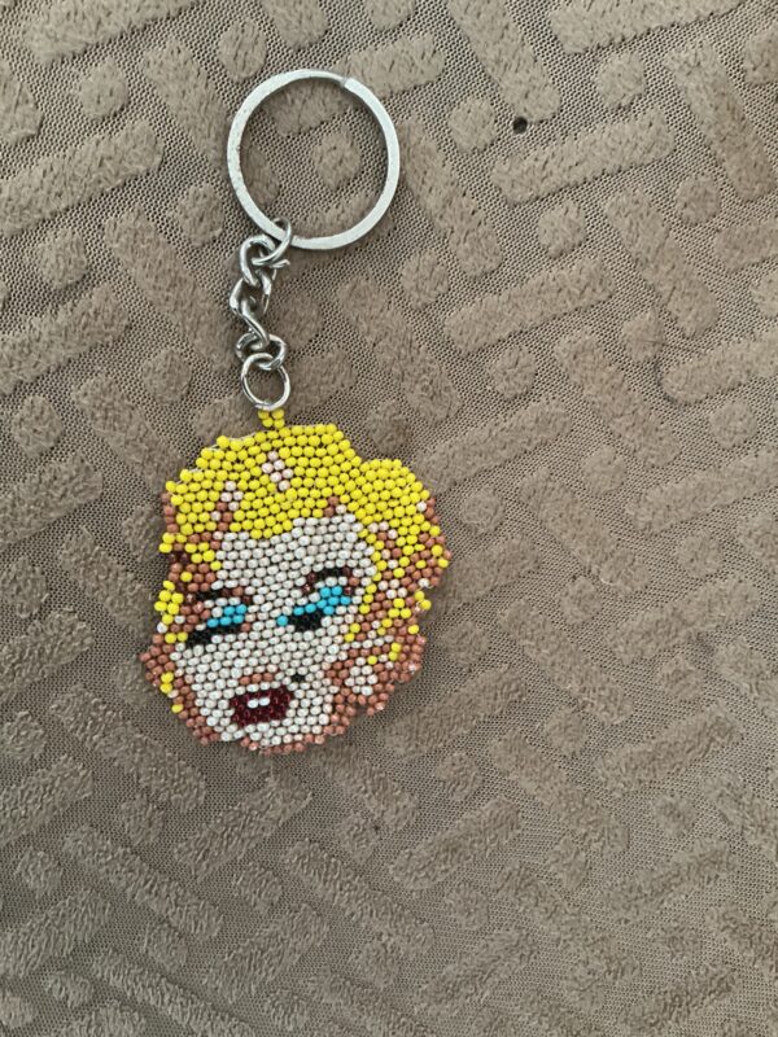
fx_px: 869
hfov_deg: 48.2
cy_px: 518
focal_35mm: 29
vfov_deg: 61.7
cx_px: 389
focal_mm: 3
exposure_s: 1/30
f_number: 1.8
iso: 250
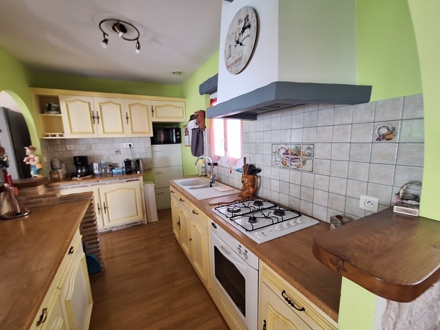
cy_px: 170
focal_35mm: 14
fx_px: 178
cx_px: 217
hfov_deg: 102.1
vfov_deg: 85.6
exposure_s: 1/25
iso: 200
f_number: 2.2
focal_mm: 1.74
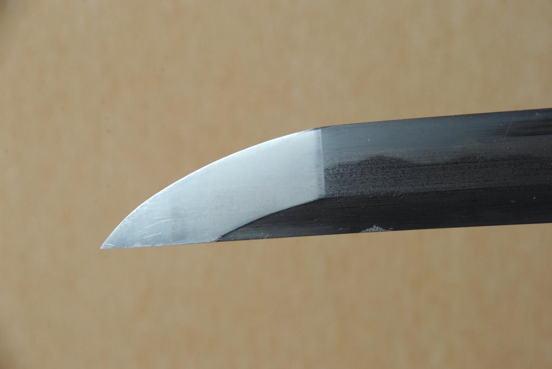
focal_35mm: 202
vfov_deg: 6.8
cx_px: 276
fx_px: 3109
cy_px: 184
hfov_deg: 10.1
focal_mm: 135
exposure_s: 1/2
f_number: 11
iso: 200
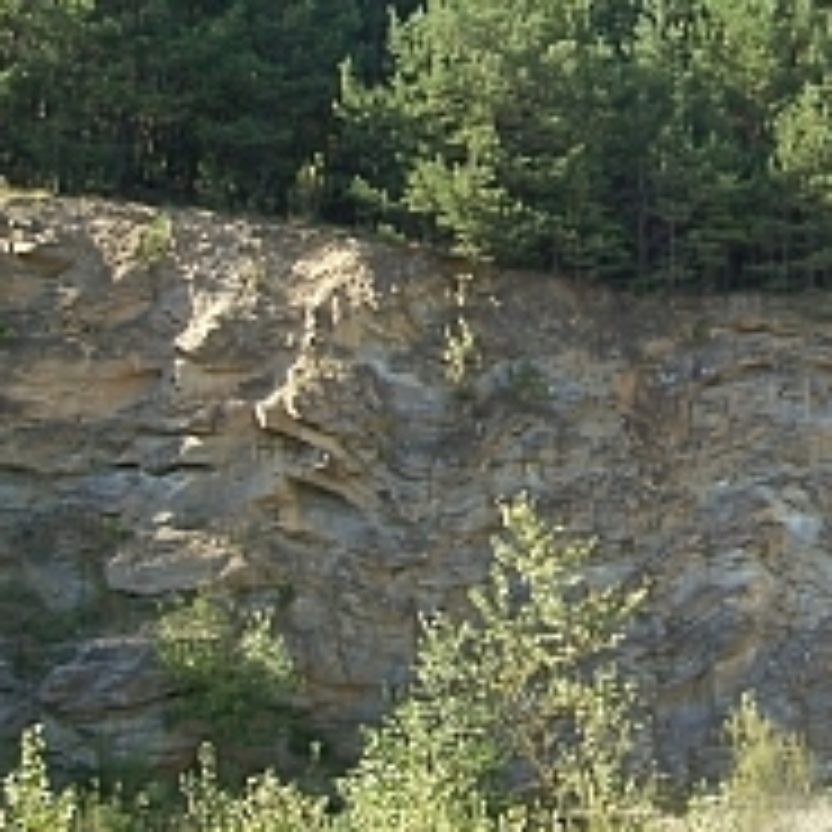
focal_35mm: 73
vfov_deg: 23.5
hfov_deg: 23.1
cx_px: 729
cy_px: 236
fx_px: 1985
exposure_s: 1/180
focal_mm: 5.6
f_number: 5.6
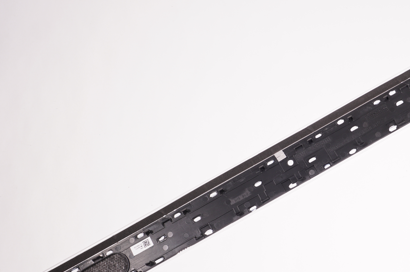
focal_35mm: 58
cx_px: 283
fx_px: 658
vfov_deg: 23.4
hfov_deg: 34.2
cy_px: 167
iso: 160
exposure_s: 1/40
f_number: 5.6
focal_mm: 23
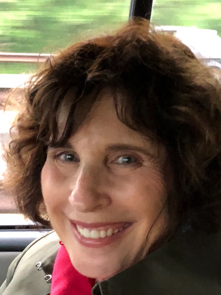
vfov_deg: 63.4
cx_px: 110
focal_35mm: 28
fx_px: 238
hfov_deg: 49.7
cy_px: 148
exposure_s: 1/5
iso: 80
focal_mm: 3.99
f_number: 1.8
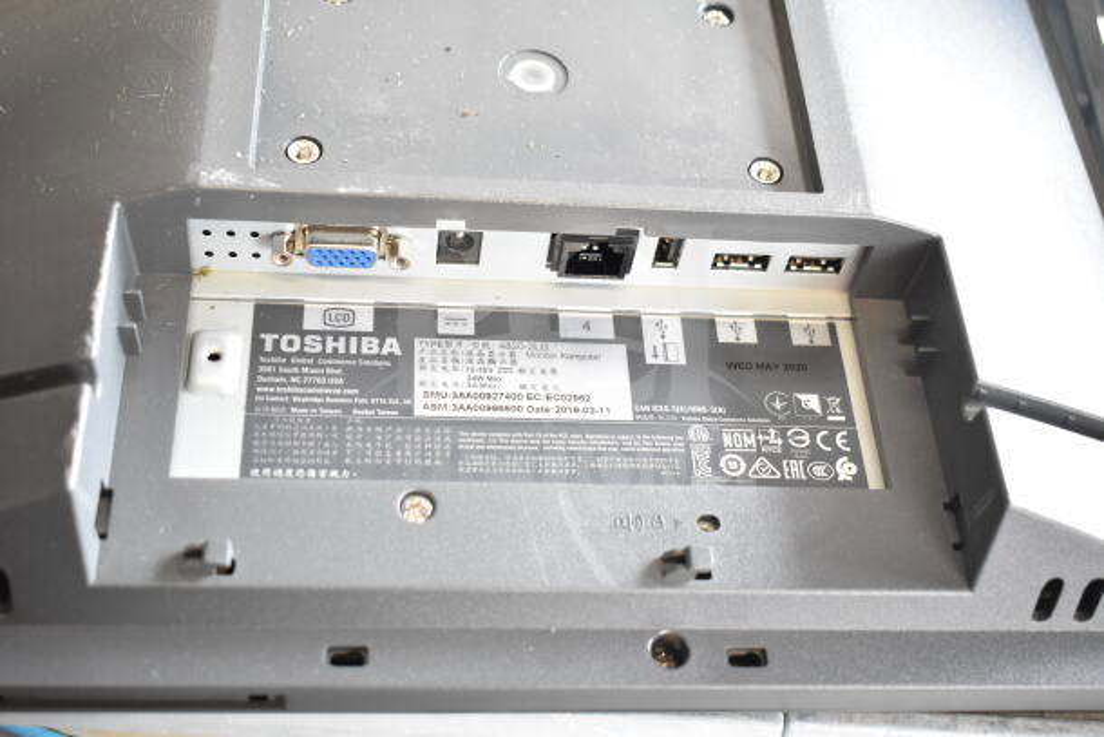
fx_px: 1426
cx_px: 552
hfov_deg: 42.3
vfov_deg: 29.0
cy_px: 368
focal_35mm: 46
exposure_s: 1/60
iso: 1600
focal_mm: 31
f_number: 4.2
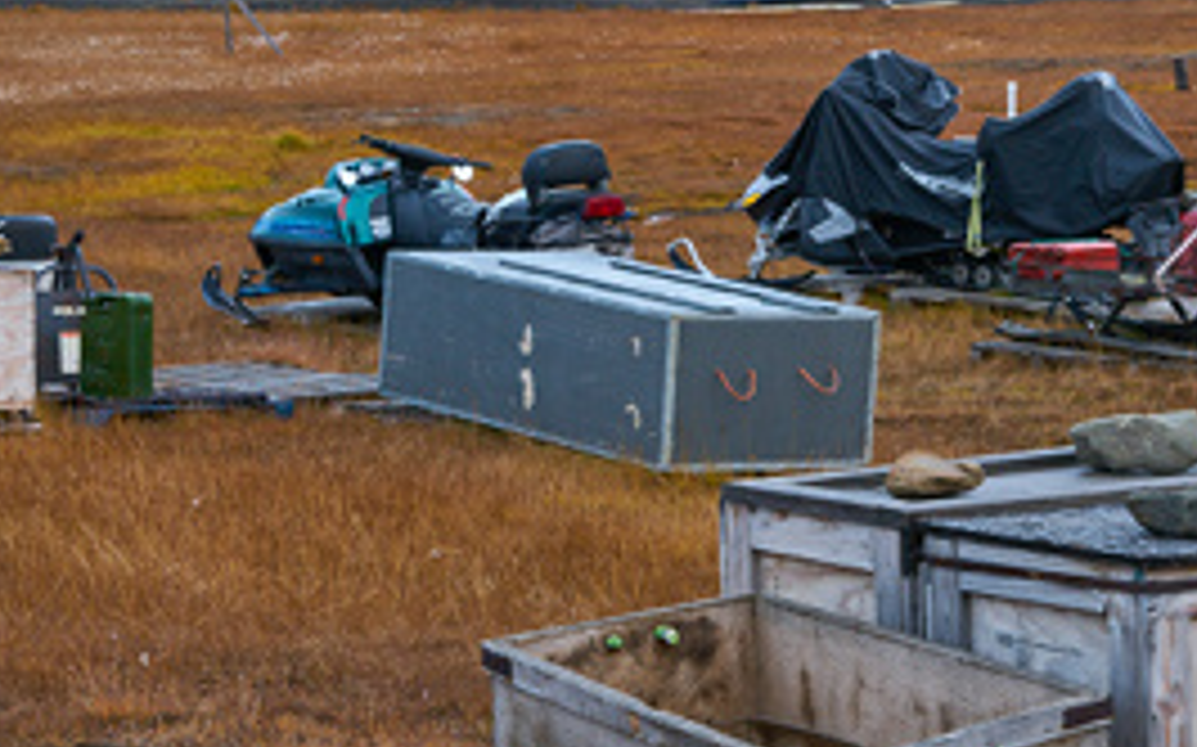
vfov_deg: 9.8
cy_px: 173
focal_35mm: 134
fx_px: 4370
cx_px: 675
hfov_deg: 15.6
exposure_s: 1/13
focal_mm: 50
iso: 200
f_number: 11
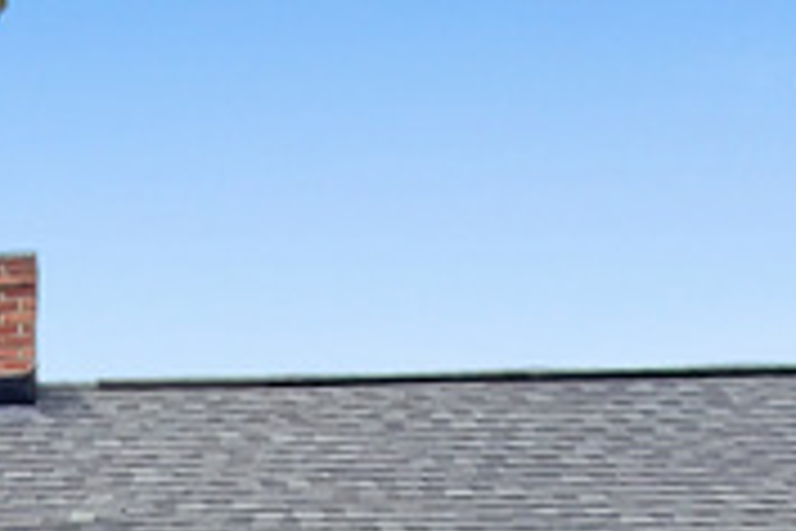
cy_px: 954
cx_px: -63
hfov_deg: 29.8
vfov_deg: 17.9
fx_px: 1349
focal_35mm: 61
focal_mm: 1.8
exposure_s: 1/670
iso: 50
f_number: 2.2
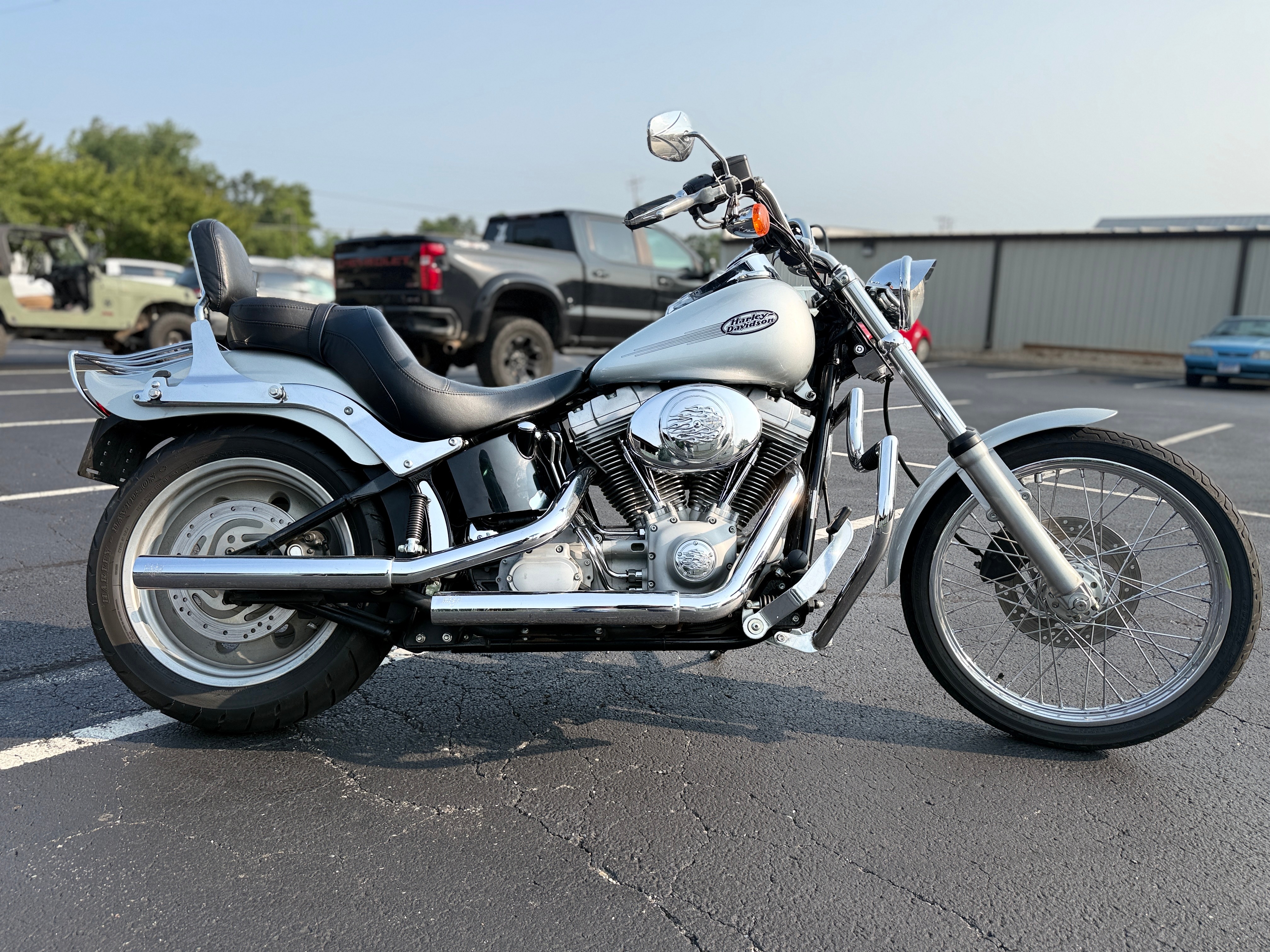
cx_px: 635
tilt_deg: -13.5
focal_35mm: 24
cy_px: 476
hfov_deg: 71.6
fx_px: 881
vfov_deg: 56.8
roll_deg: +0.0
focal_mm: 6.76
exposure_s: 1/2611
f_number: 1.78
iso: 80
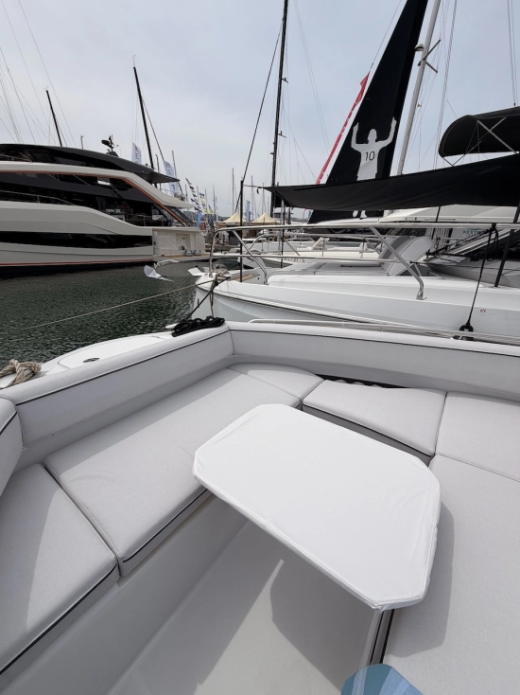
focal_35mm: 14
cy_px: 348
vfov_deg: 102.1
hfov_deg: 85.6
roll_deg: -3.4
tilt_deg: -20.5
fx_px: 281
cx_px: 260
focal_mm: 2.22
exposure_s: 1/2165
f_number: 2.2
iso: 20
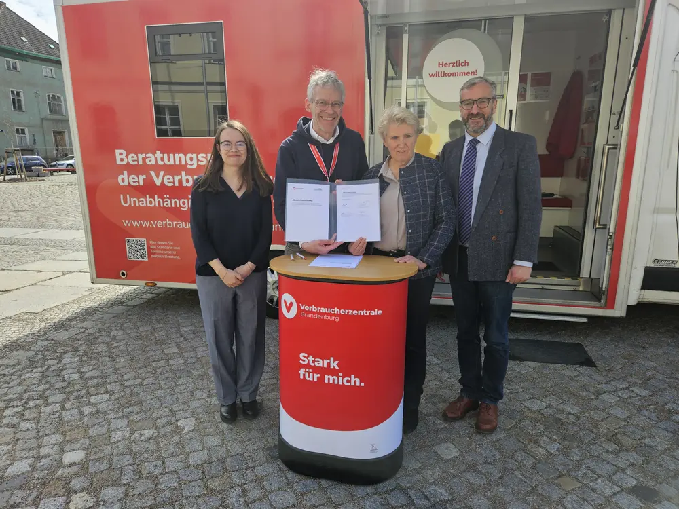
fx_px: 451
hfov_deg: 73.9
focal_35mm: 23
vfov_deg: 58.9
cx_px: 340
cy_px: 254
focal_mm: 5.4
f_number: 1.8
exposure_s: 1/1024
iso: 25
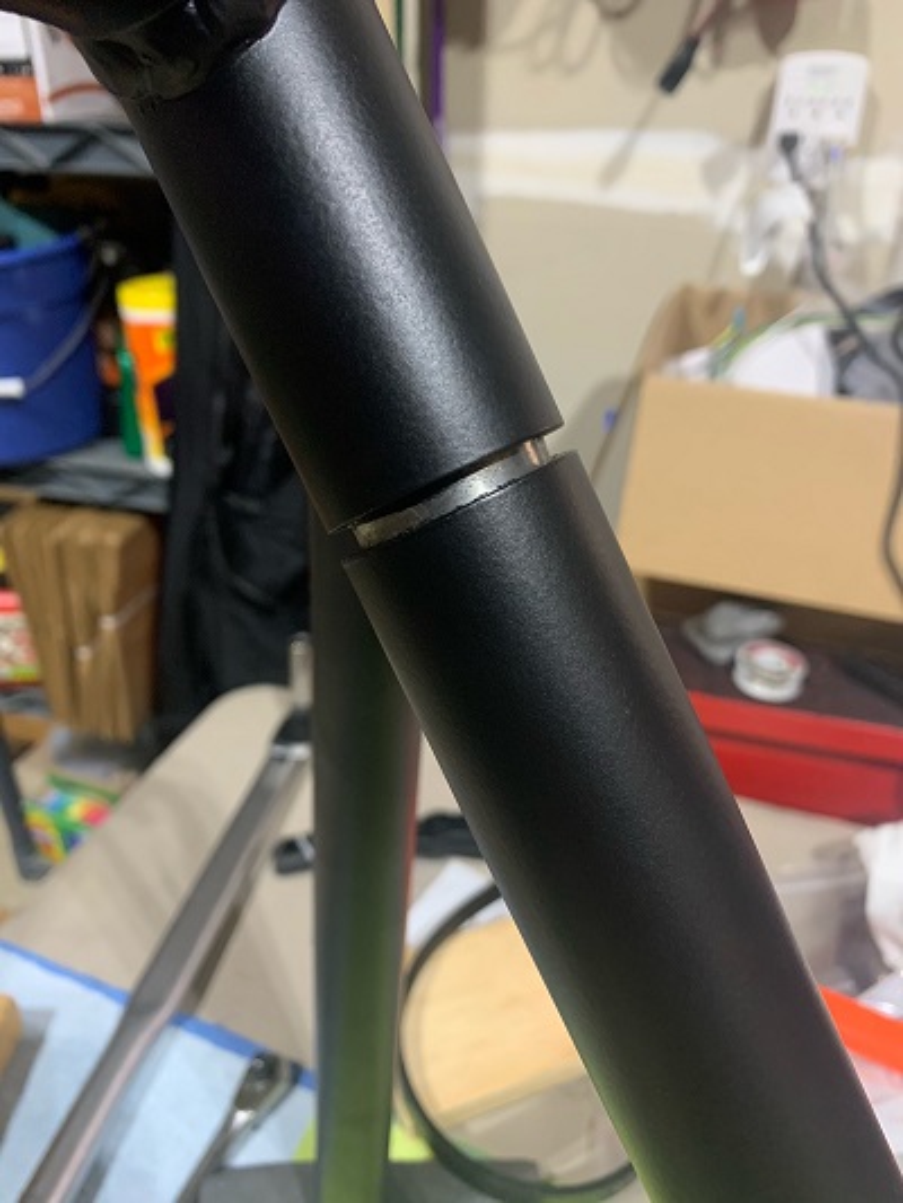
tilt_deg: -28.7
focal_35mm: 26
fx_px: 904
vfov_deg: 67.3
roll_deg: +0.0
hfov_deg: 53.1
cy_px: 602
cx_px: 452
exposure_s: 1/43
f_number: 1.8
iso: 400
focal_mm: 4.25
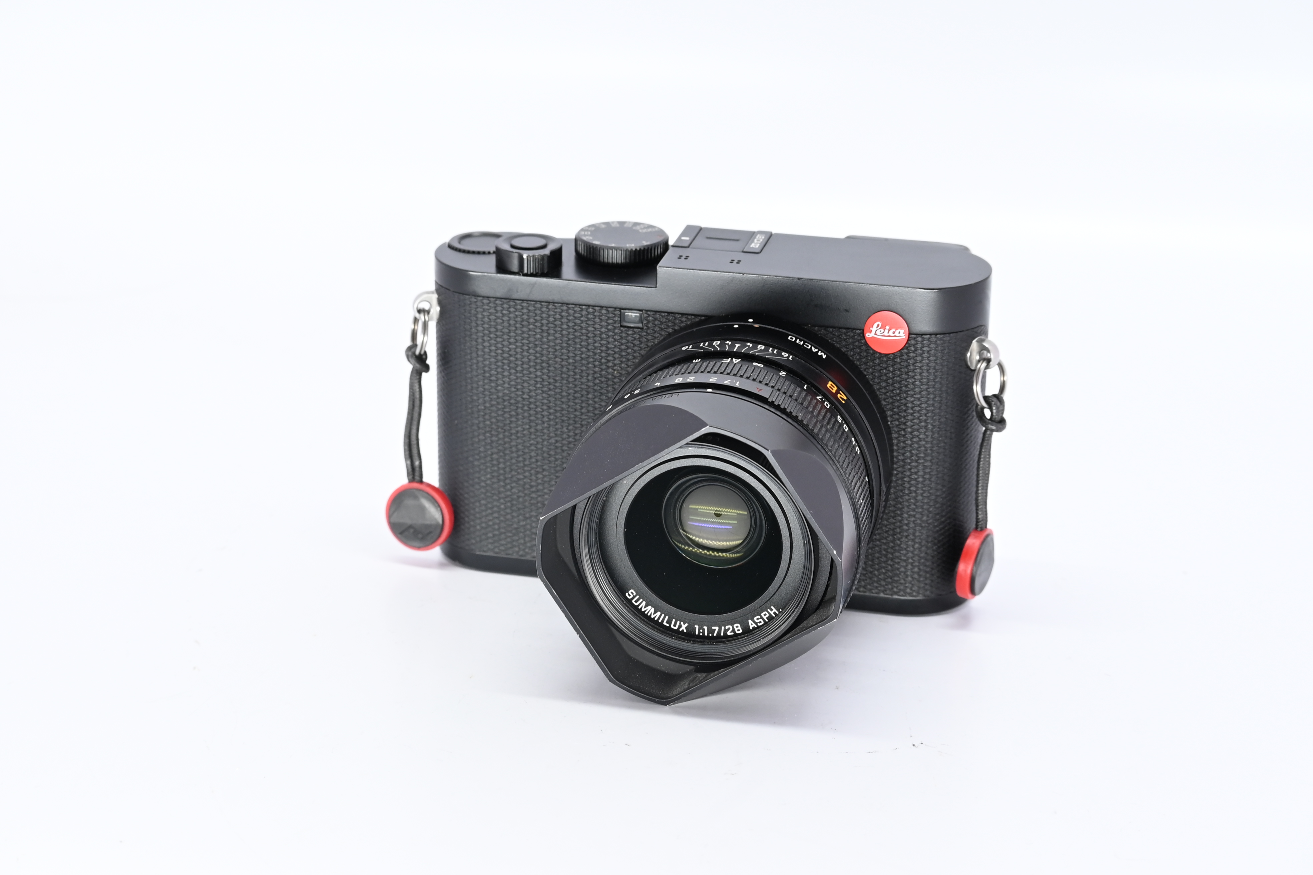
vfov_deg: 18.2
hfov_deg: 27.0
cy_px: 438
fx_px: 2735
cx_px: 656
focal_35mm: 75
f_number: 9
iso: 500
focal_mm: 50
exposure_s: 1/100
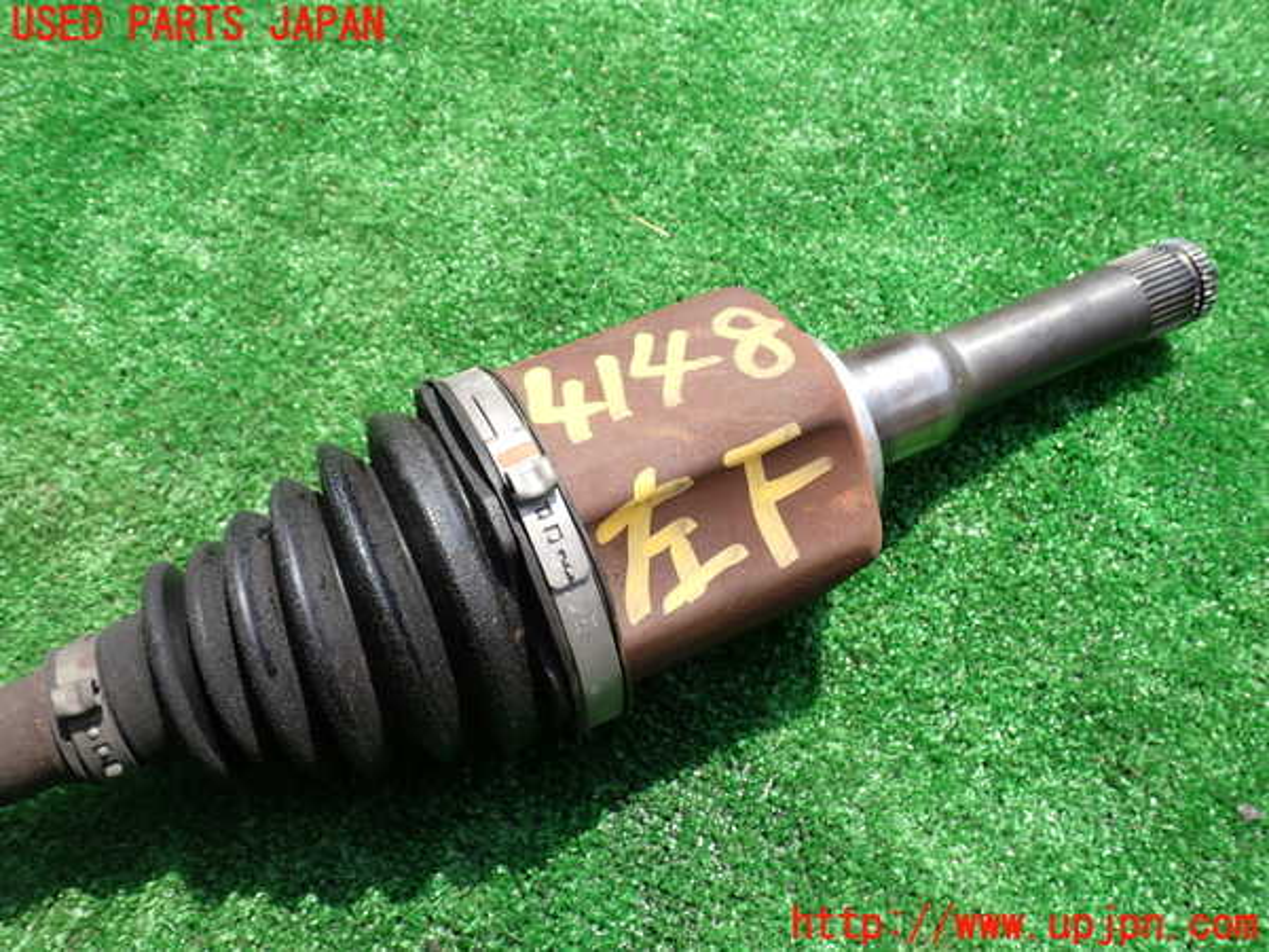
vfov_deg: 46.8
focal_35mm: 30
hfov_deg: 60.0
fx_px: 1100
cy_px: 476
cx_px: 634
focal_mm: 5.4
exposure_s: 1/800
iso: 100
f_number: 3.2
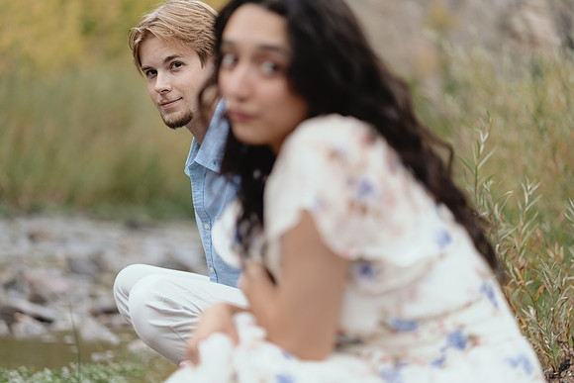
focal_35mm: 85
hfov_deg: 23.9
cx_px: 287
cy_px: 192
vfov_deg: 16.1
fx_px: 1356
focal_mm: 85
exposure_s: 1/250
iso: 250
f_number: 1.8
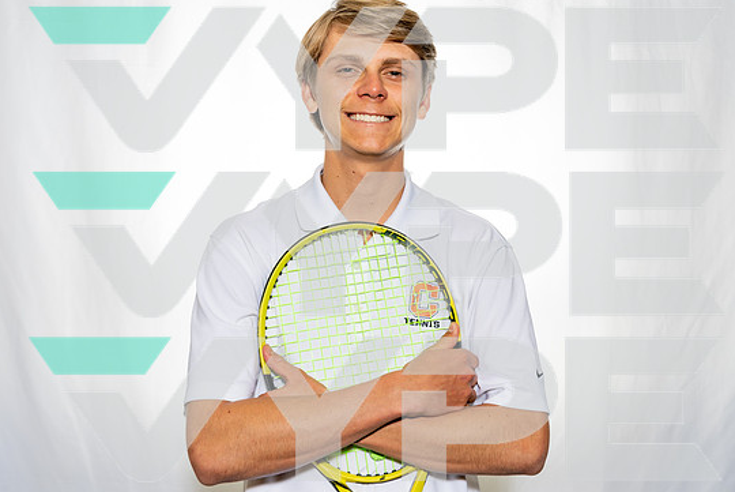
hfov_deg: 44.5
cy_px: 245
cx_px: 380
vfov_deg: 30.6
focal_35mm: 44
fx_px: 899
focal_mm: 41
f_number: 8
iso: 100
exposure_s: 1/250
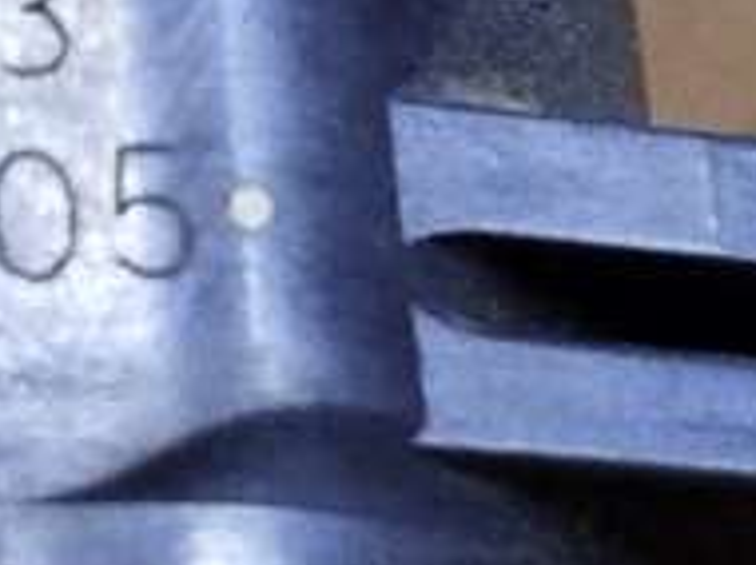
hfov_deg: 8.1
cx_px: -107
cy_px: 24
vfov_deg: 6.1
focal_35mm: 243
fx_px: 5300
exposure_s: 1/33
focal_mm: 5.31
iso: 500
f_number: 1.7
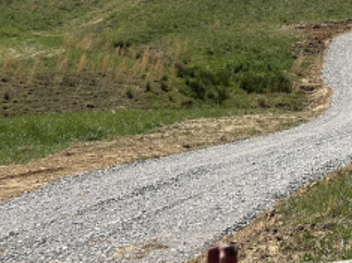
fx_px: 691
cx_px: 410
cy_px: -10
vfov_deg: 20.8
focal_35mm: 68
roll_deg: -1.4
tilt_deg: +5.5
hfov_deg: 25.9
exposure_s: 1/5525
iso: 80
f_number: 1.78
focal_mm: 6.86
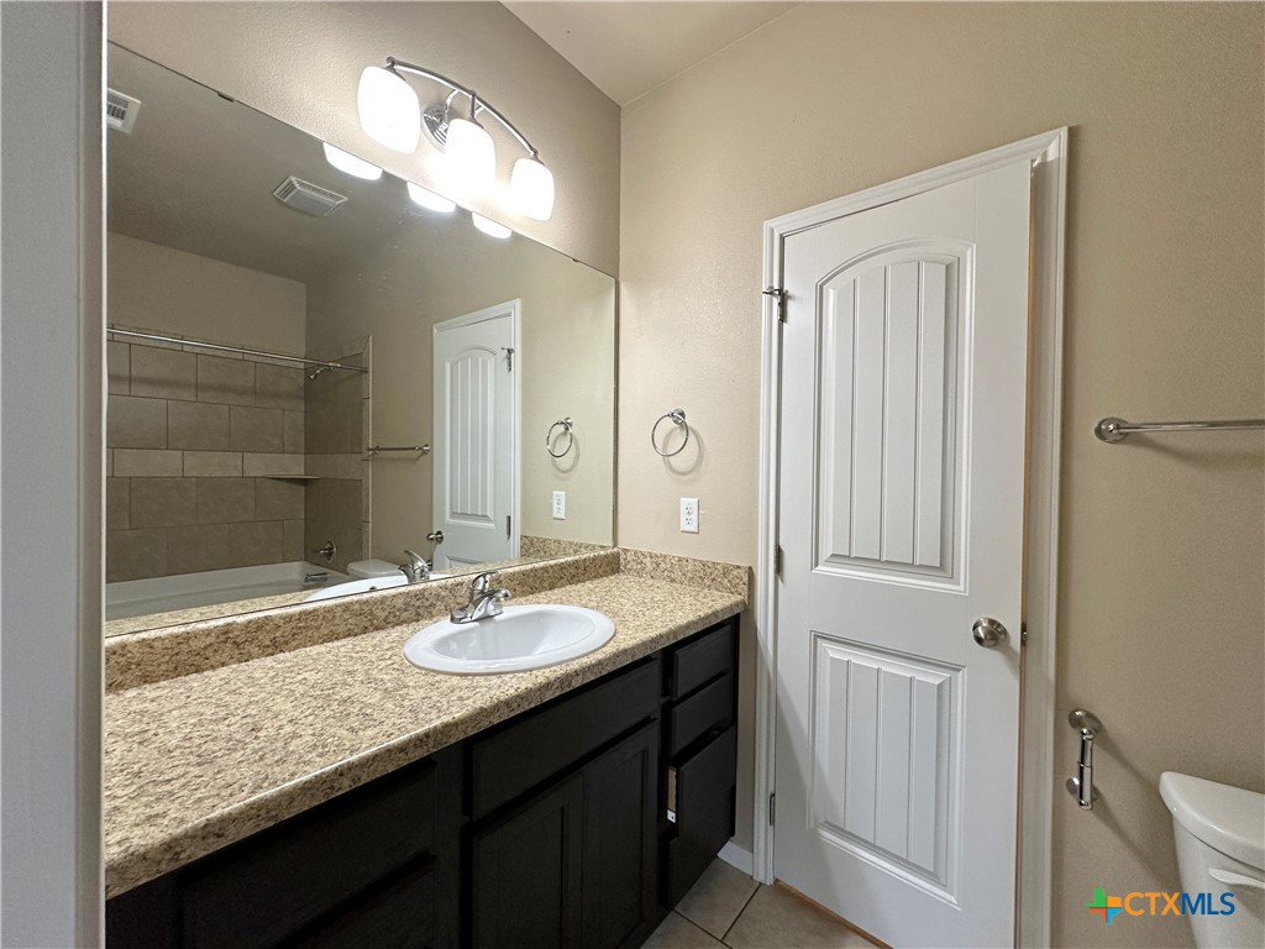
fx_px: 512
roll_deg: -1.2
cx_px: 632
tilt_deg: -1.1
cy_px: 474
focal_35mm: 14
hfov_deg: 102.1
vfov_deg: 85.7
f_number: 2.2
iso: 160
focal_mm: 2.22
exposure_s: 1/120
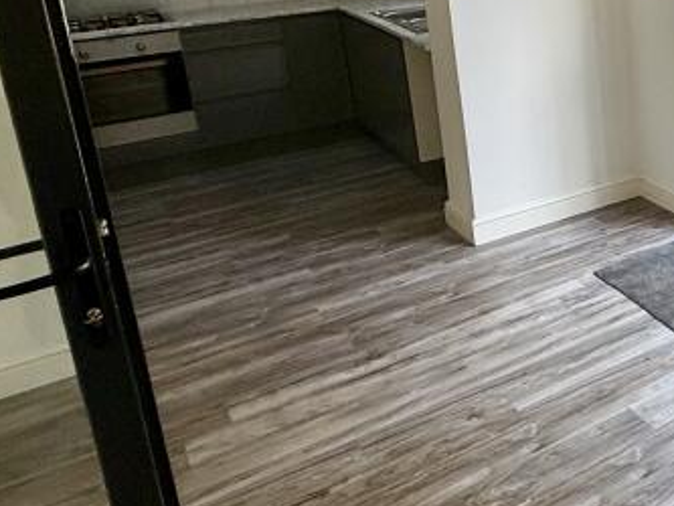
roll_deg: +2.5
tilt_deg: -12.3
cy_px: 65
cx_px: 802
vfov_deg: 32.2
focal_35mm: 43
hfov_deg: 35.1
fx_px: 838
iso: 64
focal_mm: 2.22
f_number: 2.2
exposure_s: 1/118
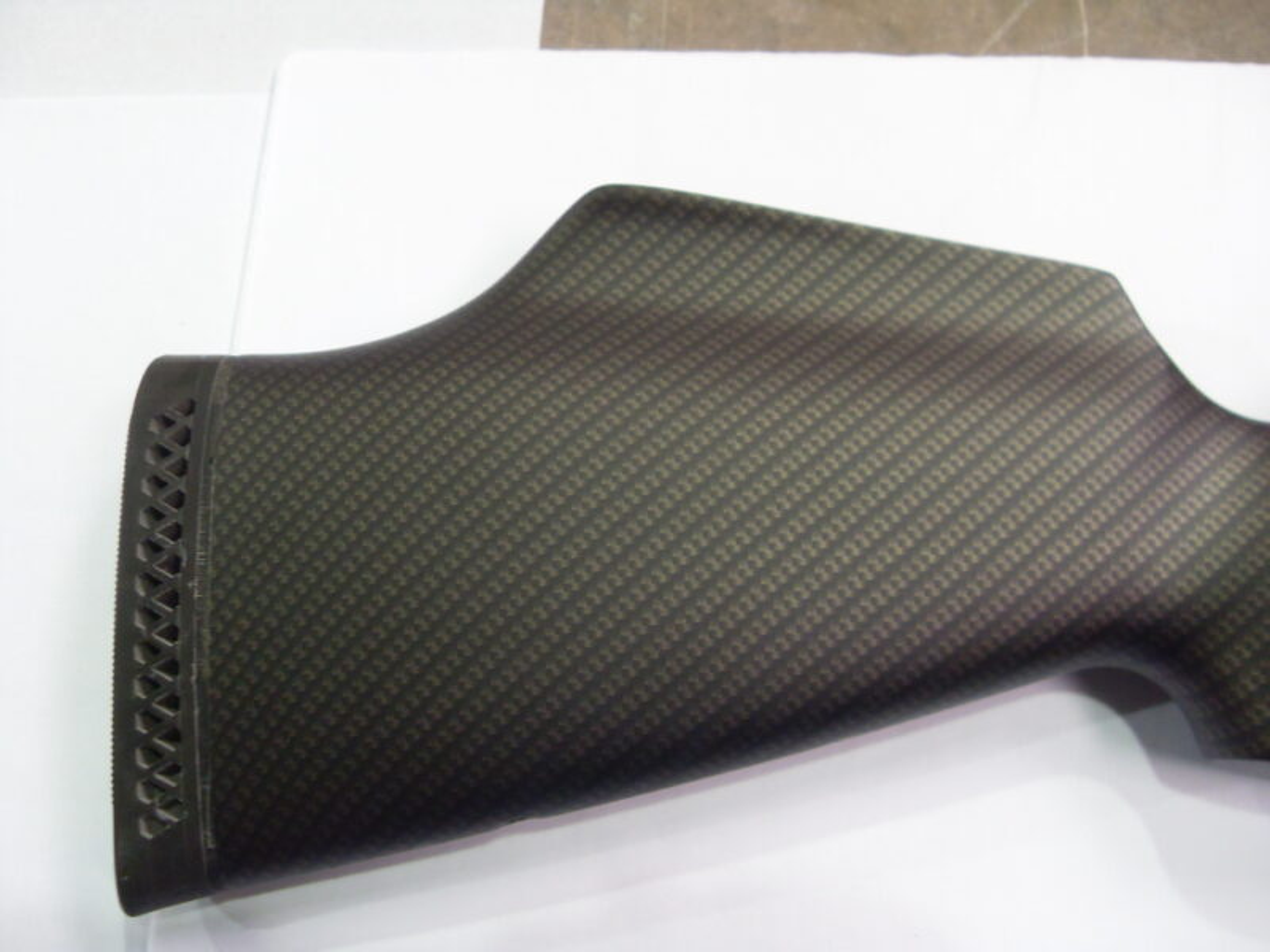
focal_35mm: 35
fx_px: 1284
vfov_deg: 40.7
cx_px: 635
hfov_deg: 52.6
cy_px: 476
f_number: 2.8
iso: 200
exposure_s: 1/30
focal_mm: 6.3
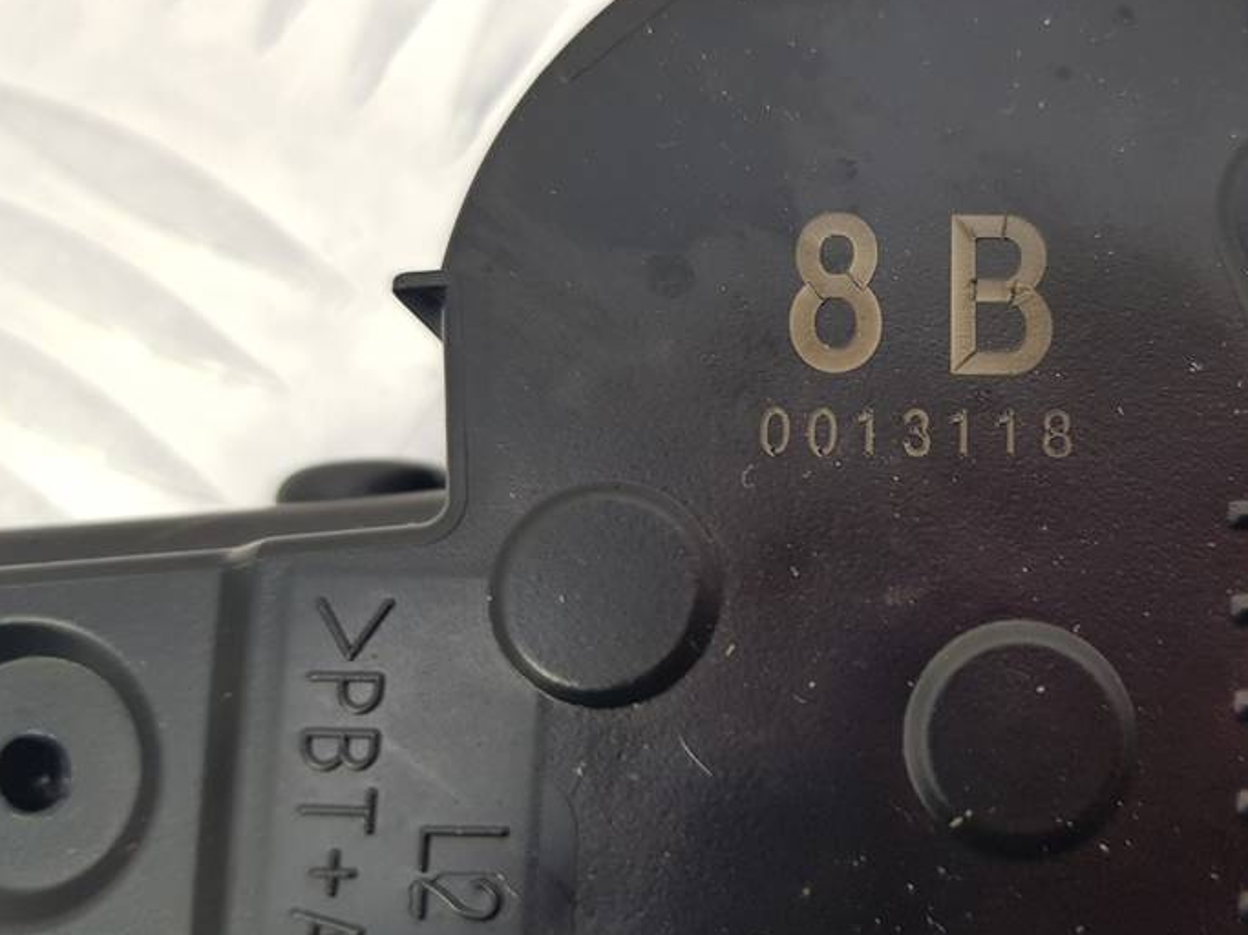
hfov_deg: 46.6
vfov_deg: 36.8
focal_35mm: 39
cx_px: 890
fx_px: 1406
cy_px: 427
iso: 64
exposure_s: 1/50
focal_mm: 4.2
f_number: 1.7
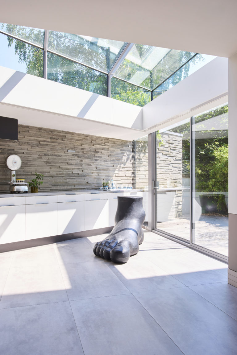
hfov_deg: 43.6
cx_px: 118
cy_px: 178
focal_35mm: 30
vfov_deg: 61.9
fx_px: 296
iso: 125
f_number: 13
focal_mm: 30
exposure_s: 1/20
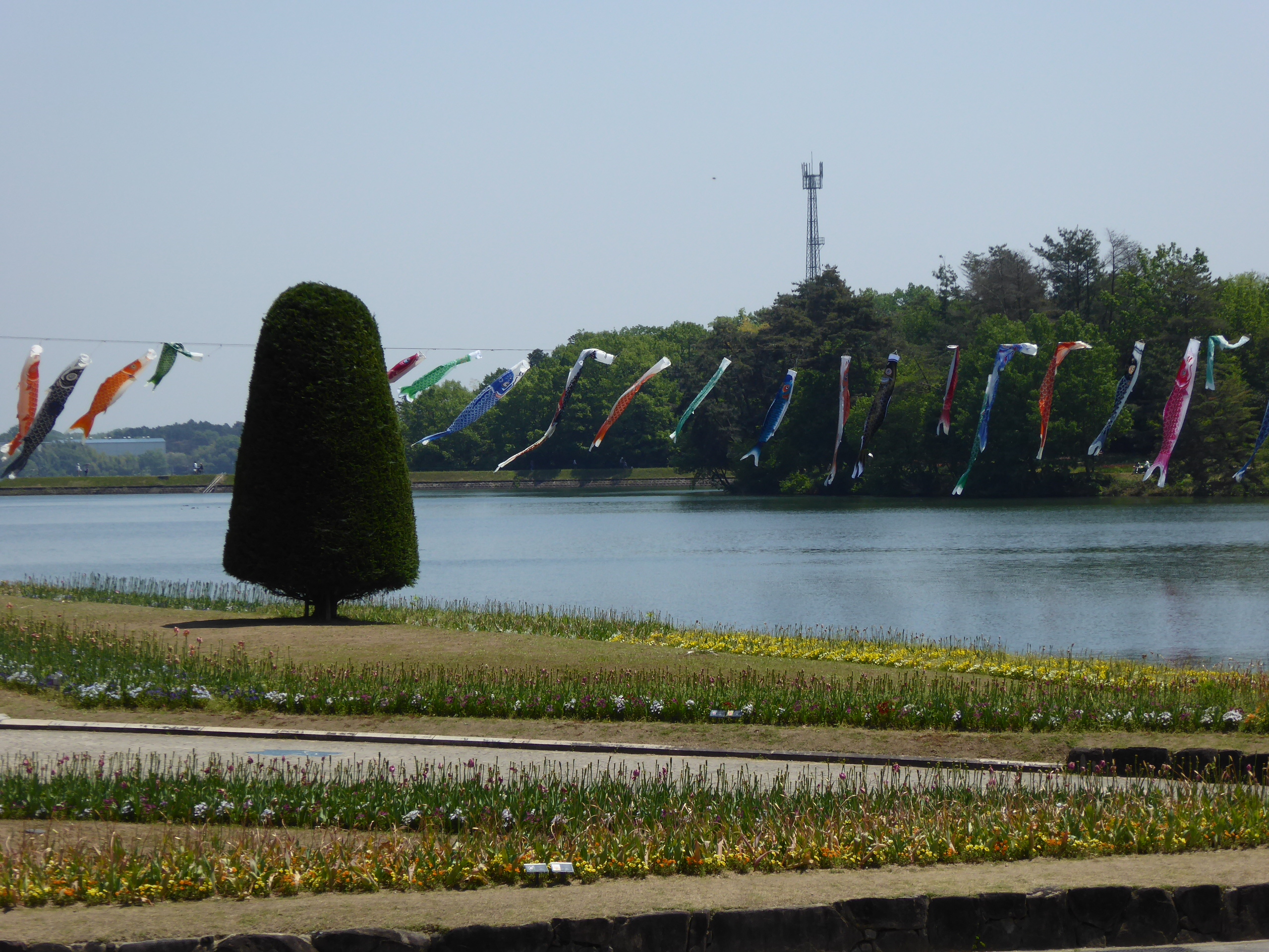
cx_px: 634
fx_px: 4656
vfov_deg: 11.7
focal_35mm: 127
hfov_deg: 15.5
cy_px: 476
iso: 100
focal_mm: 20.6
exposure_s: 1/640
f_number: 5.1
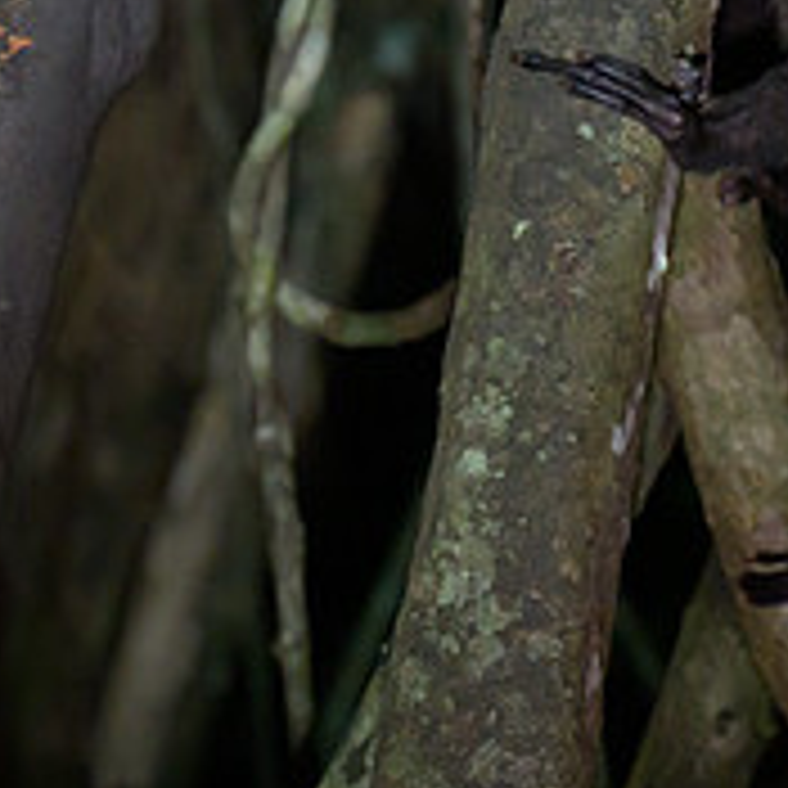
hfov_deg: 5.4
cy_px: -67
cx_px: 882
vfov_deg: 5.4
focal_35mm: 324
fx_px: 8344
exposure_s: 1/160
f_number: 2.8
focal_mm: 88
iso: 5000
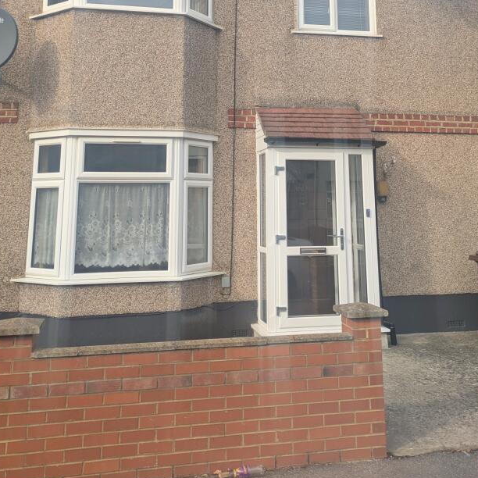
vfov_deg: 43.0
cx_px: 252
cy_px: 99
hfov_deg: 44.9
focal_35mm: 37
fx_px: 578
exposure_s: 1/987
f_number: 1.89
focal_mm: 5.43
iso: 44
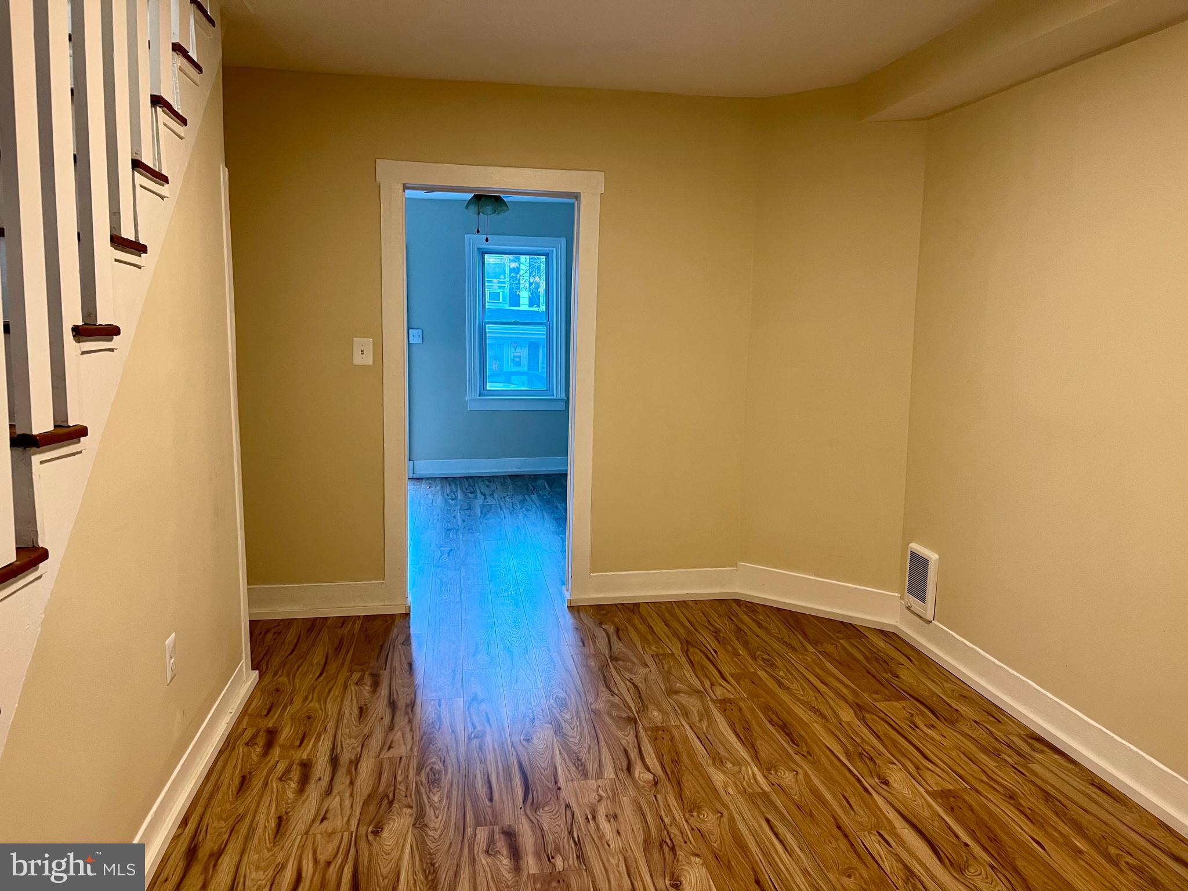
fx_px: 892
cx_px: 594
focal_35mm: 26
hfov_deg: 67.3
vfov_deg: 53.1
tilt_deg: -9.0
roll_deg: -1.8
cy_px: 446
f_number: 1.5
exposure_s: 1/60
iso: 125
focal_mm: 5.7
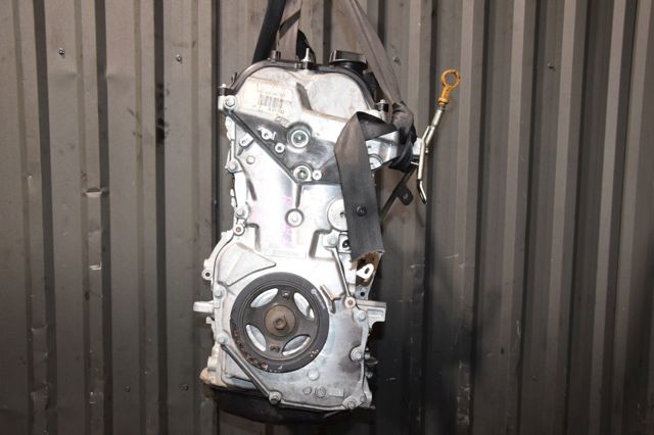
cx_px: 327
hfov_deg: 53.2
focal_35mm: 36
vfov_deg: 36.8
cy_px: 218
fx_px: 654
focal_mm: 24
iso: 1600
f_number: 5.6
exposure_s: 1/60
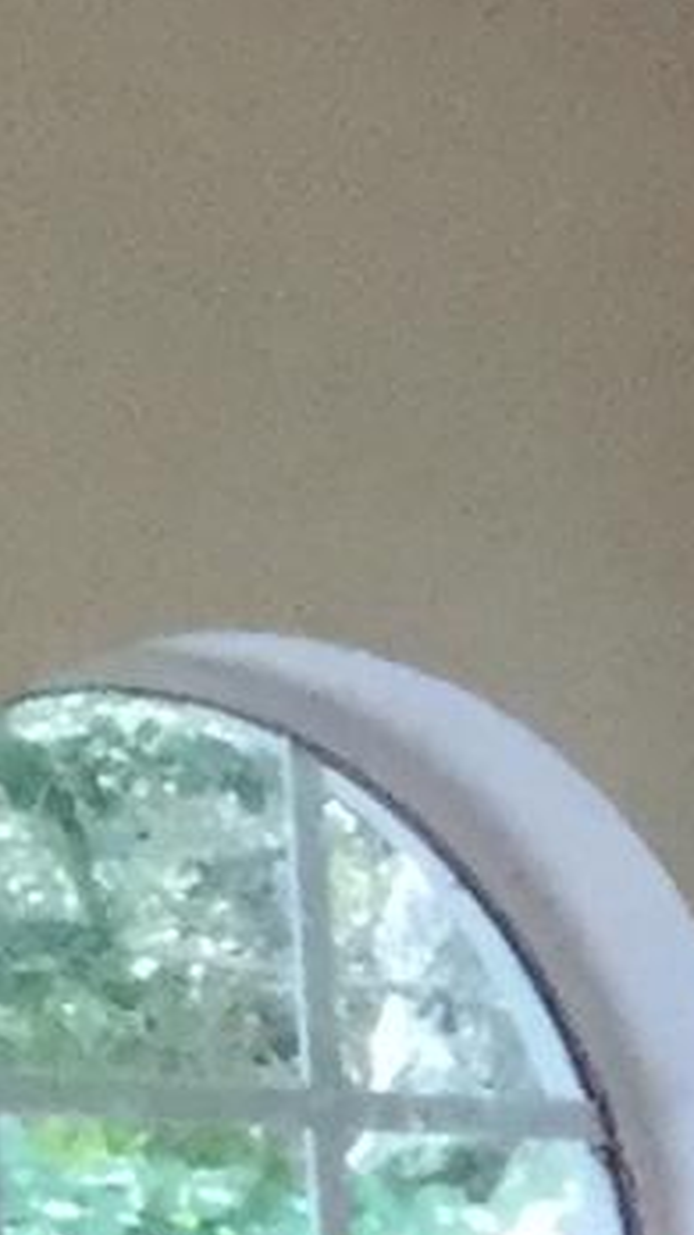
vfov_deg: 6.9
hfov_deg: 3.7
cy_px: 3071
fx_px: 9560
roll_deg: -0.8
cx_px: 3908
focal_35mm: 292
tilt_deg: -7.7
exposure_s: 1/30
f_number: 2.4
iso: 40
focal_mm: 3.3
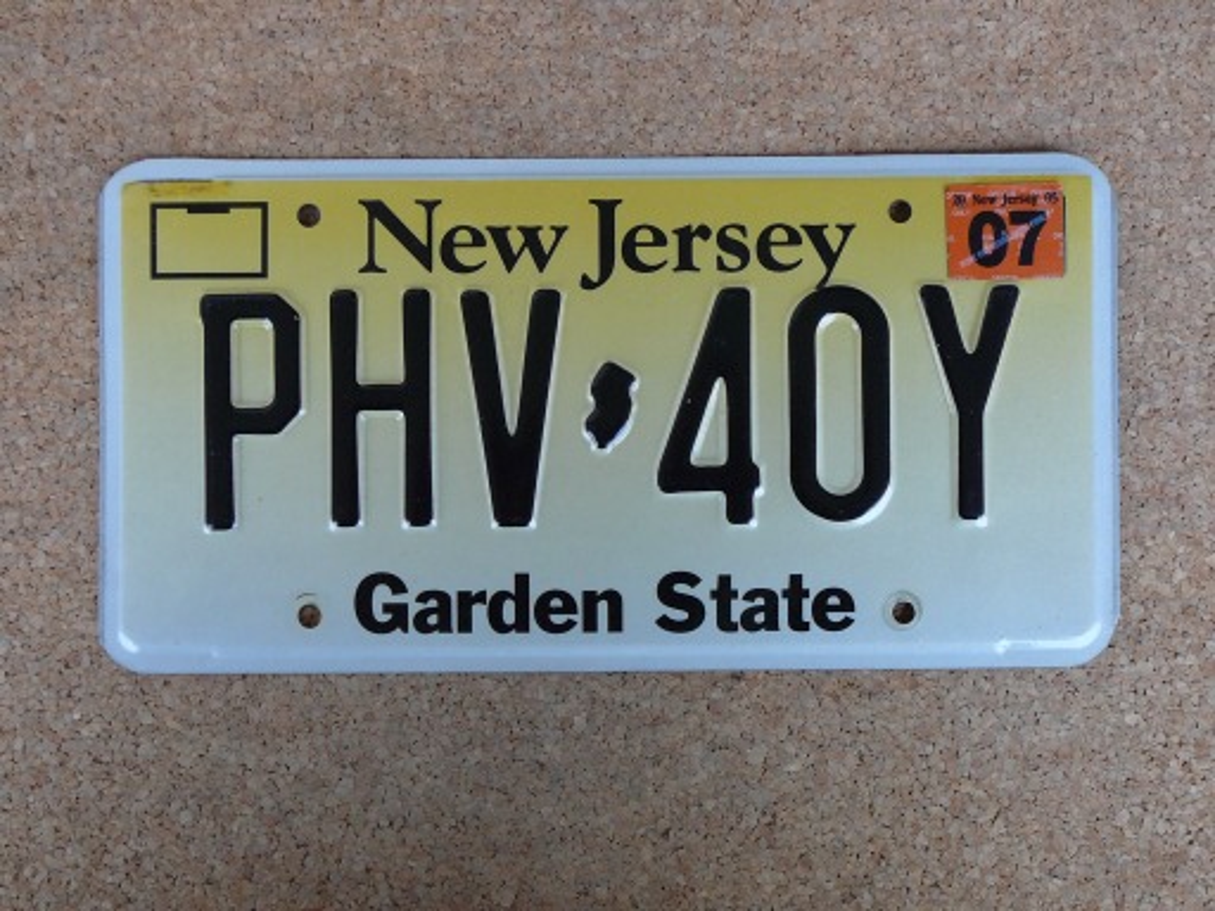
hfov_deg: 43.9
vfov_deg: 33.6
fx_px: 1509
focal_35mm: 43
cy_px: 456
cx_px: 608
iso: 100
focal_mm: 6.4
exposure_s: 1/40
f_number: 3.2
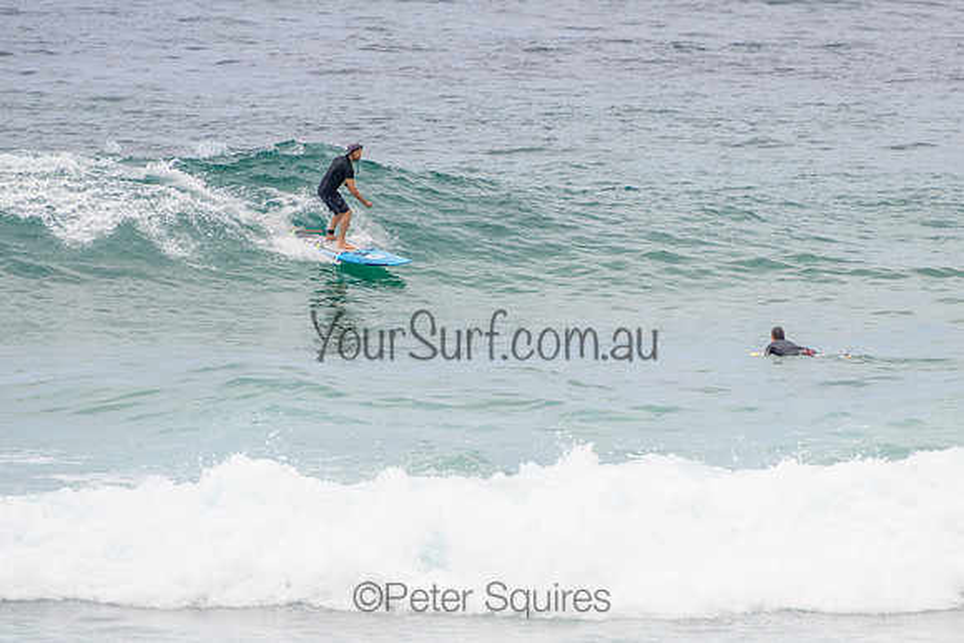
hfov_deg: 3.7
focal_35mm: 550
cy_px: 309
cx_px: 654
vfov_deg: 2.5
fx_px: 14739
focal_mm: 400
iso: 200
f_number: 5.6
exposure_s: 1/2000
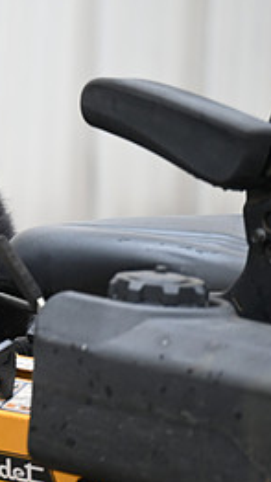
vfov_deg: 4.7
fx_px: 5939
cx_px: -243
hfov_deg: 2.6
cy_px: 156
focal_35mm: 464
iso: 640
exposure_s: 1/1000
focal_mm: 200
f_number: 2.8
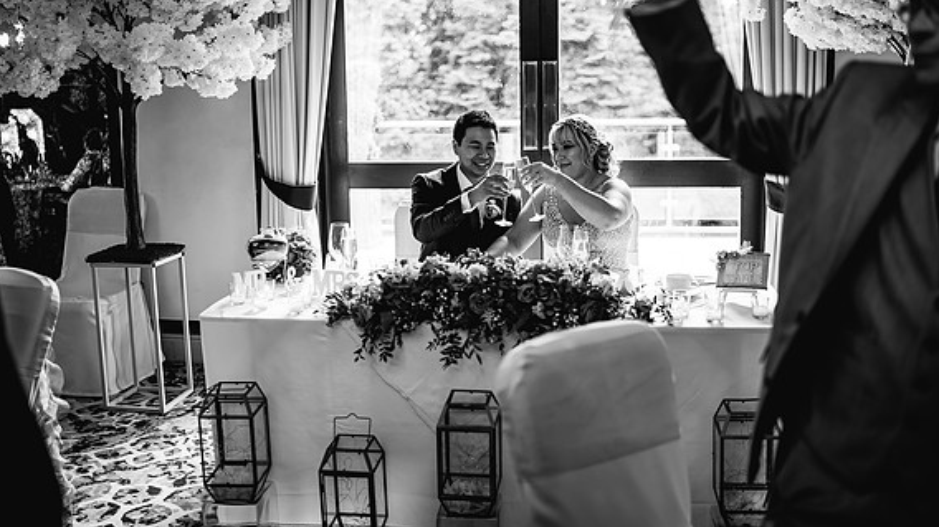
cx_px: 473
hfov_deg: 52.8
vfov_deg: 31.1
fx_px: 946
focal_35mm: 38
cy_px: 217
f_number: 1.4
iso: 125
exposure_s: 1/250
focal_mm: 35
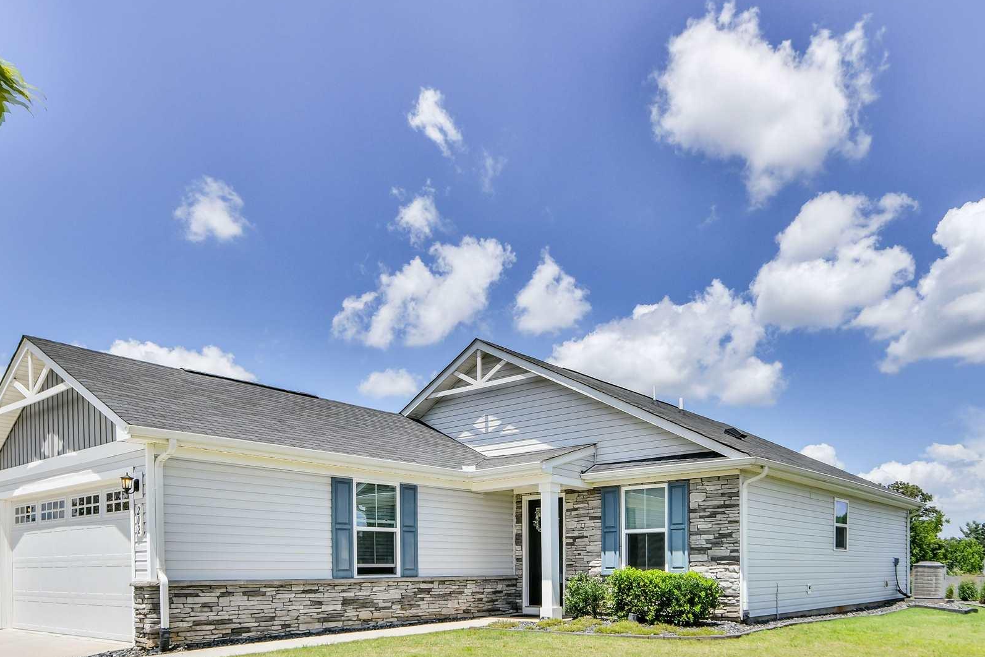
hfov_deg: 67.1
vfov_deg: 43.6
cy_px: 597
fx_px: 739
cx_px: 562
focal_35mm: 27
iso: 400
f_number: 8
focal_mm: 14
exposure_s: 1/1250
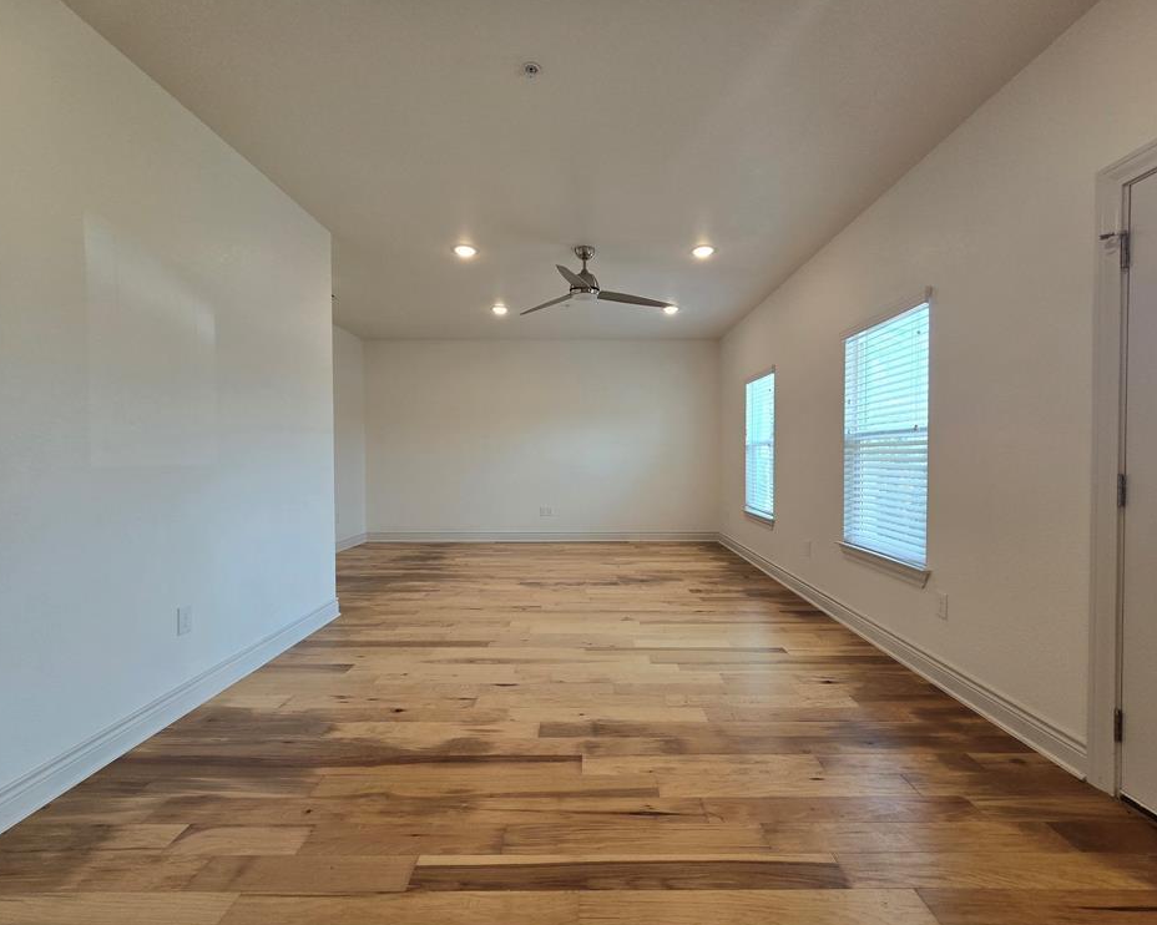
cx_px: 580
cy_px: 464
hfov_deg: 100.7
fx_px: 479
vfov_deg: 88.0
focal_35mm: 14
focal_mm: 2.2
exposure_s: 1/120
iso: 50
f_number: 2.2
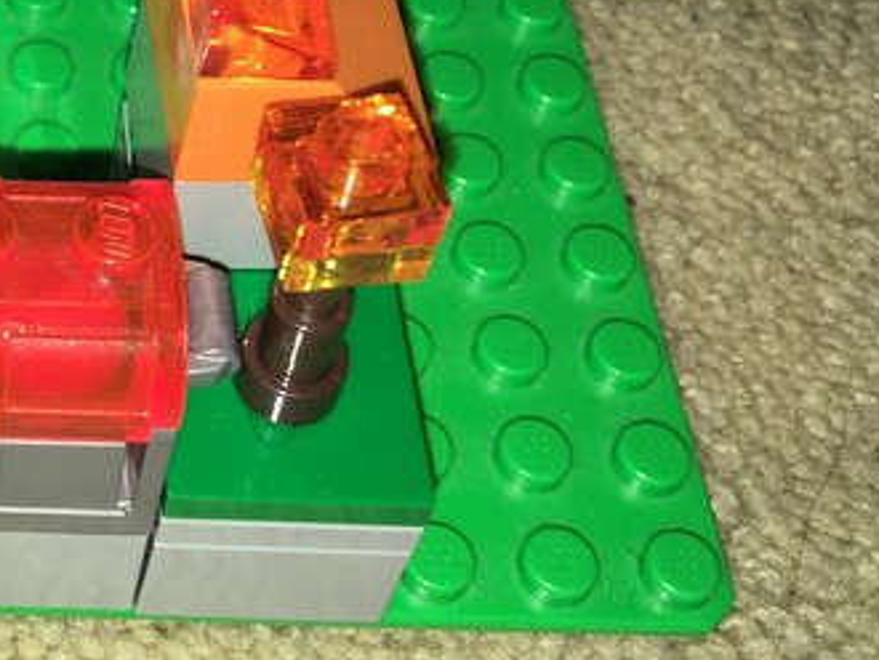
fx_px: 2007
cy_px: -76
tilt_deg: -49.6
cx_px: -146
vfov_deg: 18.0
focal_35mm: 79
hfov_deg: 22.9
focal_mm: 4.15
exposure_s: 1/104
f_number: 2.2
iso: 25
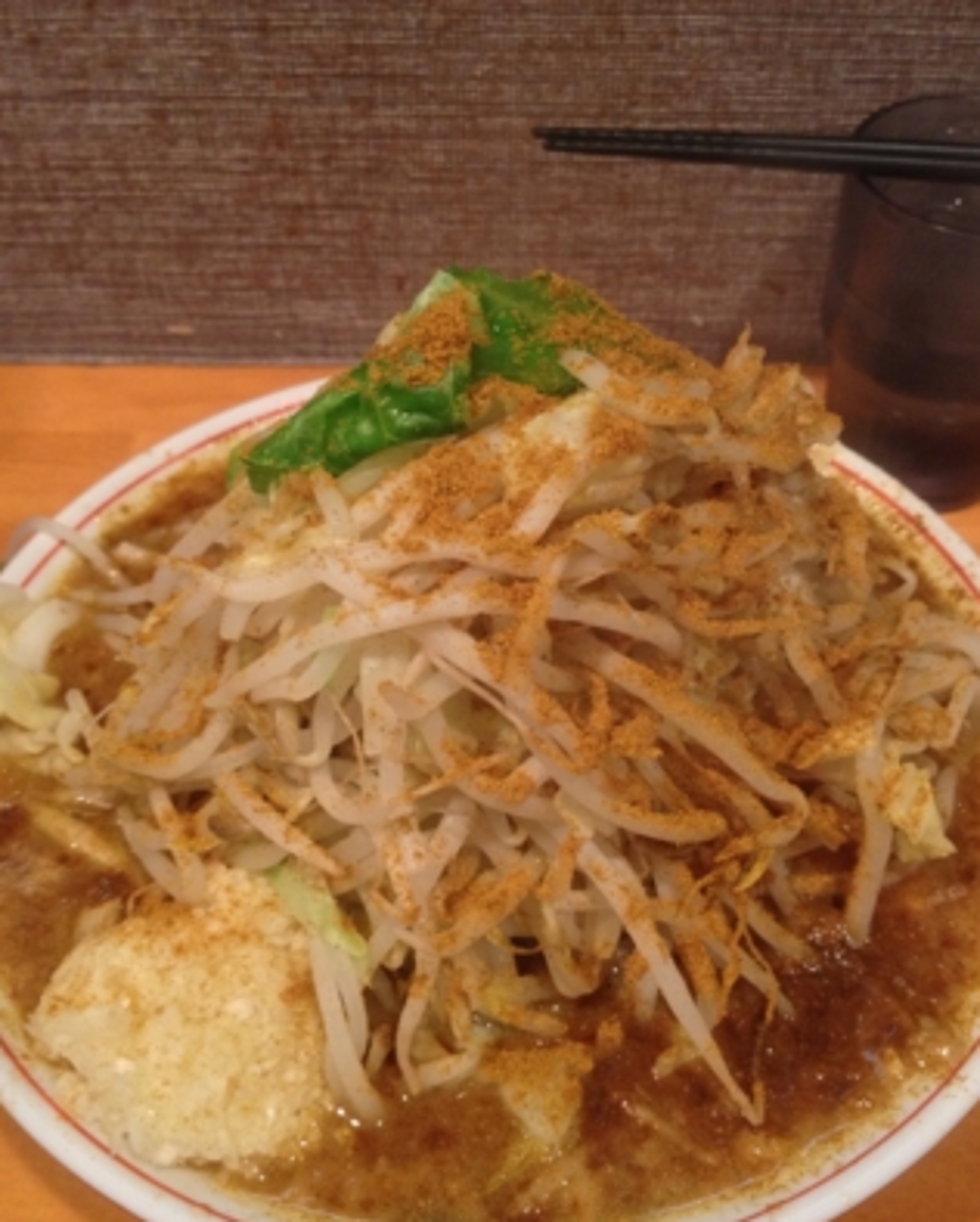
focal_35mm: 39
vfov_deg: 46.8
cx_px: 515
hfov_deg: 38.3
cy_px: 661
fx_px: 1412
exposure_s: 1/20
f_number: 2.4
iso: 250
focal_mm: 4.28
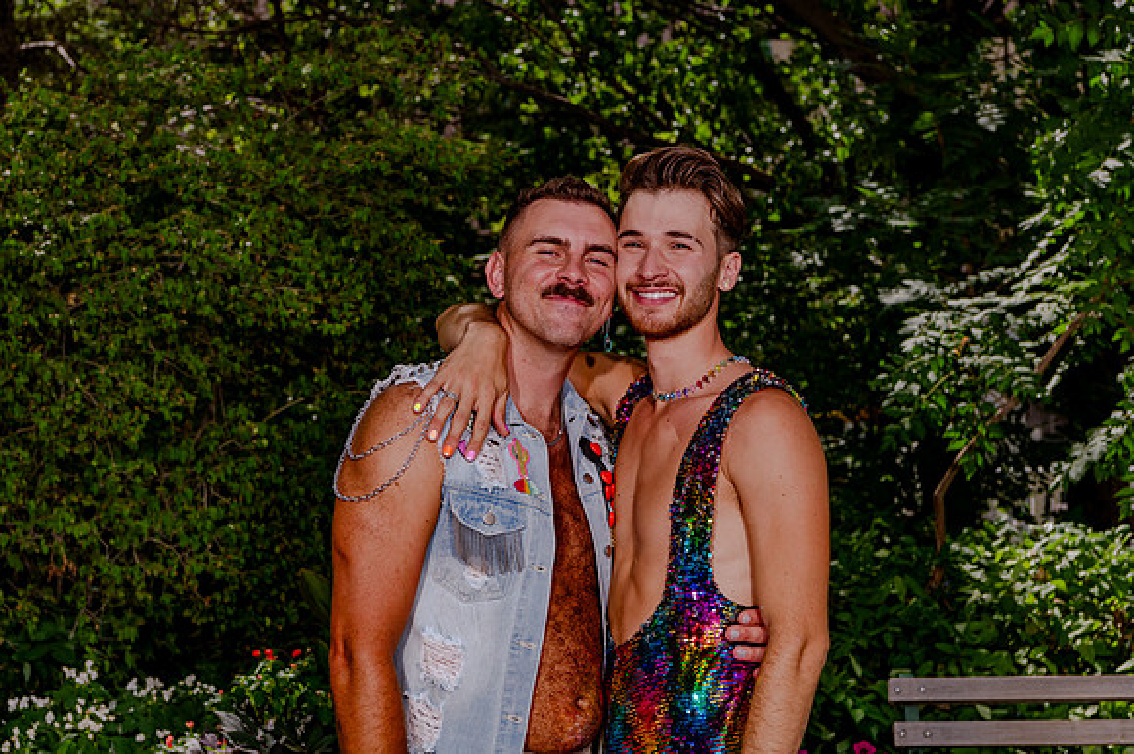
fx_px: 2416
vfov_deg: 17.8
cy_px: 348
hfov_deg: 26.4
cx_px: 567
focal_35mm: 77
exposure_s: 1/320
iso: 200
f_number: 8
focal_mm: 70
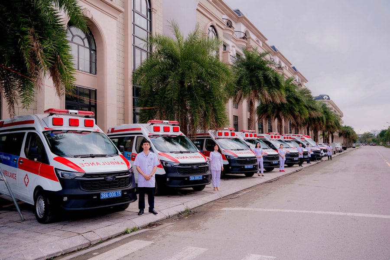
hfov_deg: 63.5
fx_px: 315
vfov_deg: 44.8
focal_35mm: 29
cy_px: 130
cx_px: 195
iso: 200
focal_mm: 29.1
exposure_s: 1/250
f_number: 4.5
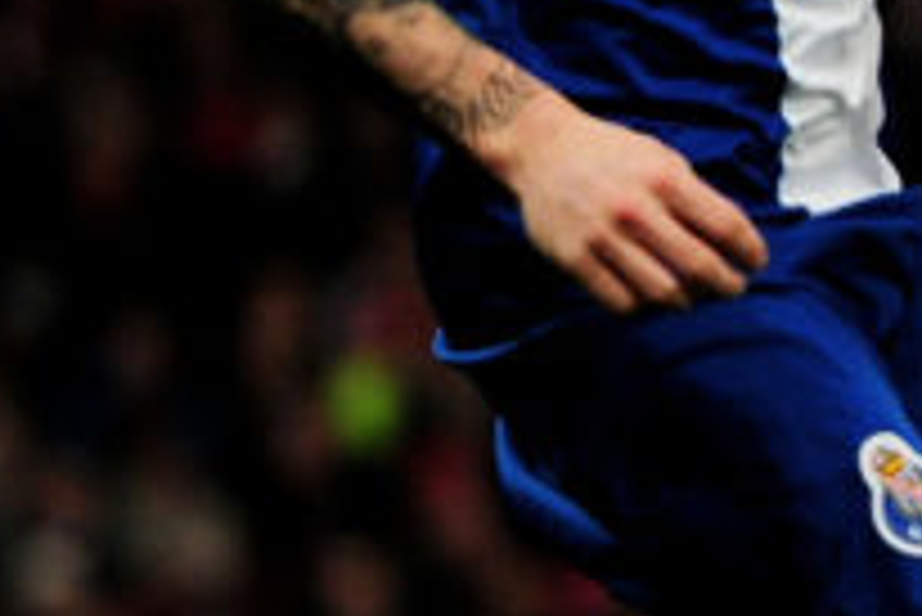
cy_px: 133
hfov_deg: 2.1
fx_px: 25551
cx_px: 1705
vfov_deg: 1.4
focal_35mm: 997
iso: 1600
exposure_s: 1/800
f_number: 2.8
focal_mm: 200
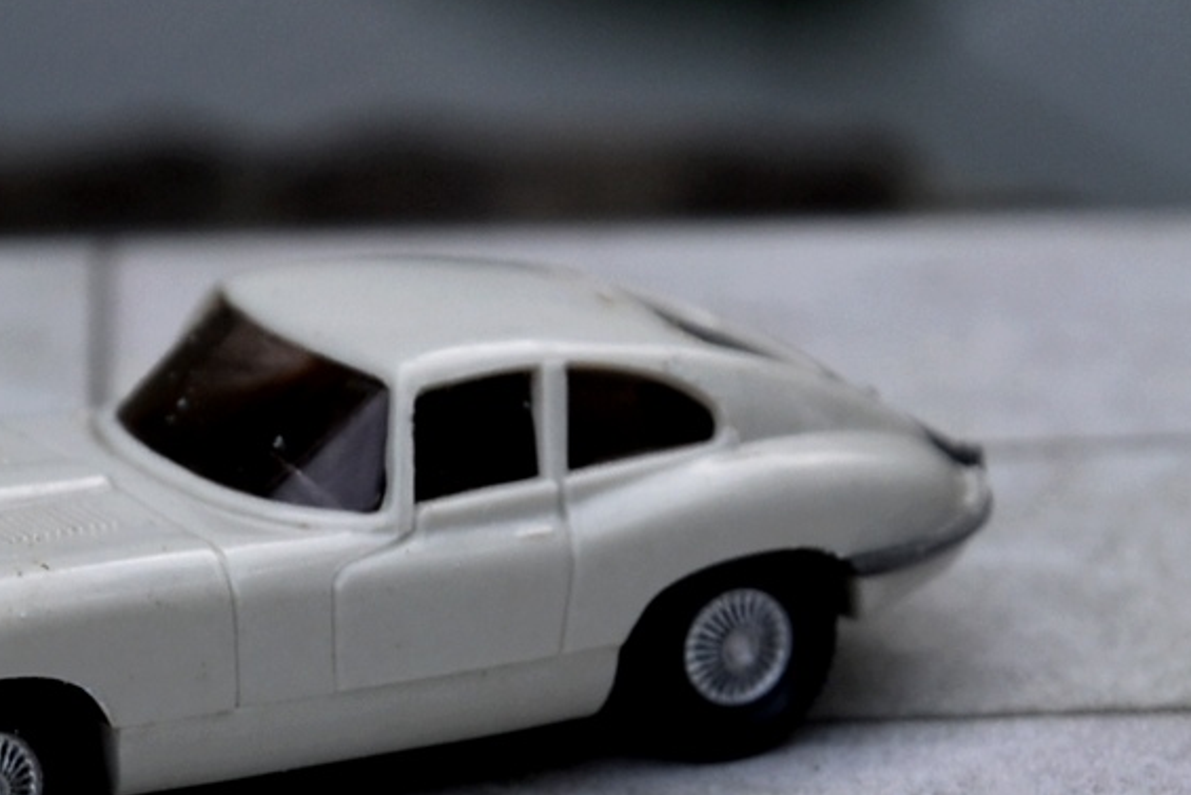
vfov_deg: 5.5
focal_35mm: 251
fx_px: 8299
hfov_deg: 8.2
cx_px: 278
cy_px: 502
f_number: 8
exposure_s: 1/250
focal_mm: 105
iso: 280
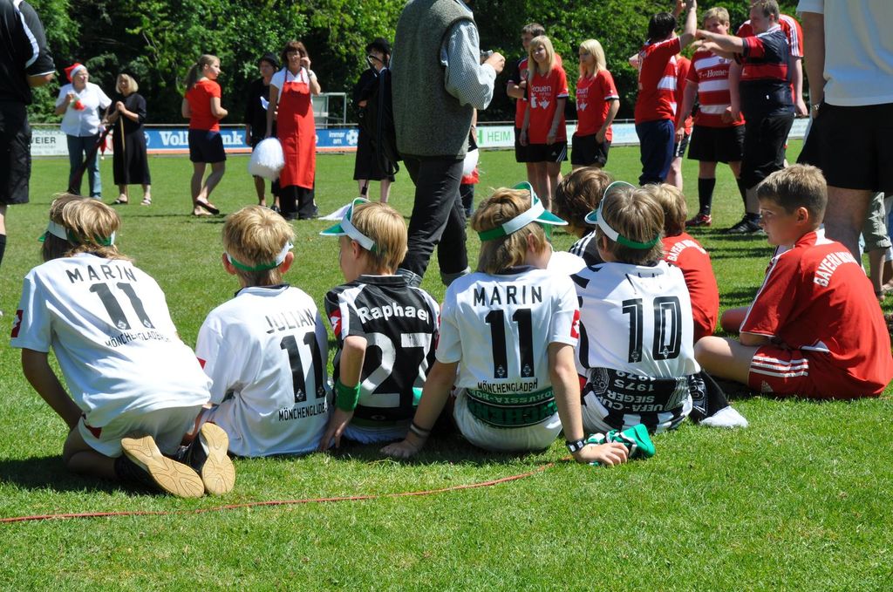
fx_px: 1857
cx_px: 446
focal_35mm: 75
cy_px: 296
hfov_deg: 27.0
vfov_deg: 18.1
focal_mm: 50
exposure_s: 1/160
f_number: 13
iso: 200
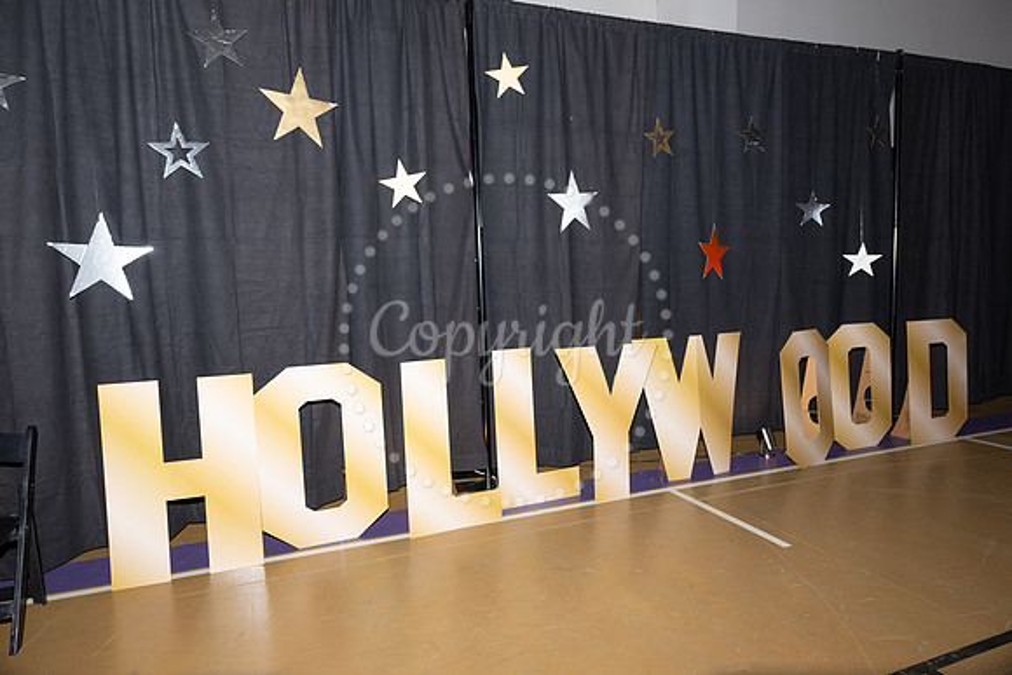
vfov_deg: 53.2
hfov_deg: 73.7
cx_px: 506
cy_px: 338
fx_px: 675
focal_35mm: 24
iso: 1000
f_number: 5.6
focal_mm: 24
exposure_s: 1/60
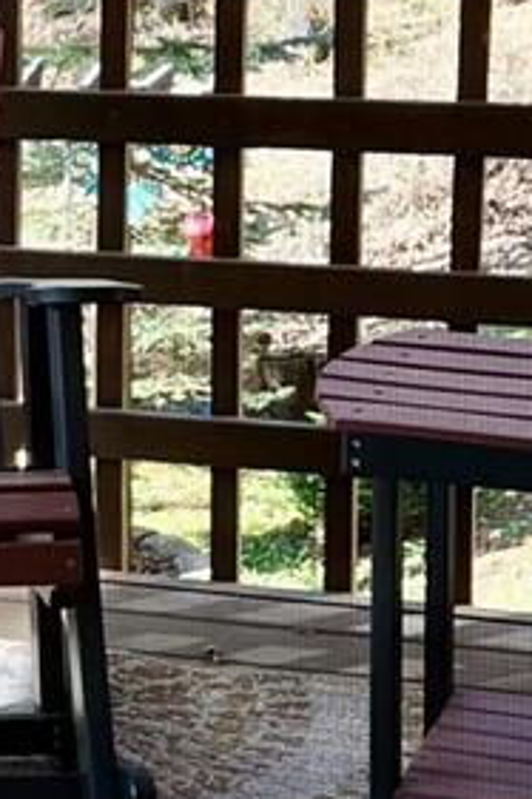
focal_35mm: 148
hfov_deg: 8.8
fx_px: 3284
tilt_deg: -10.4
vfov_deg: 13.8
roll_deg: +2.9
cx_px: -515
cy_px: 102
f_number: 1.5
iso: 40
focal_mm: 5.7
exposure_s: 1/224
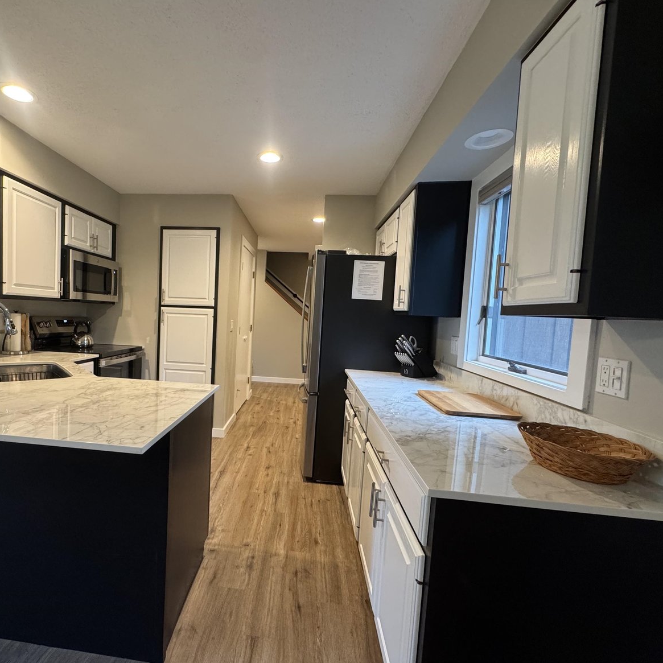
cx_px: 266
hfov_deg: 83.0
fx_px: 368
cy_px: 336
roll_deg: -3.2
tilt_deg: -3.8
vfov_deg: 84.0
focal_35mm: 17
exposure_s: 1/60
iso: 320
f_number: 2.2
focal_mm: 2.22
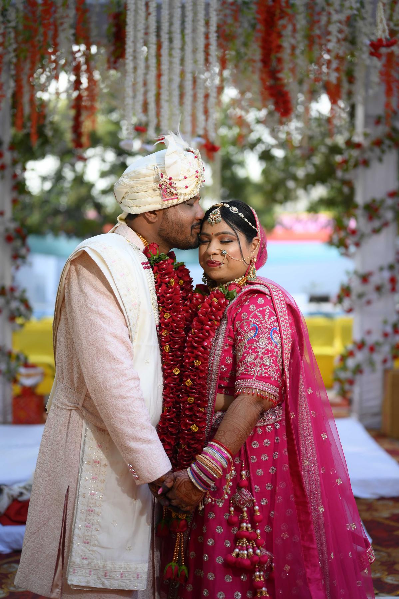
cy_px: 300
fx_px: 832
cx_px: 200
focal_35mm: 50
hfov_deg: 27.0
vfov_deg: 39.6
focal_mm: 50
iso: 100
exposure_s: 1/400
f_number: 1.8
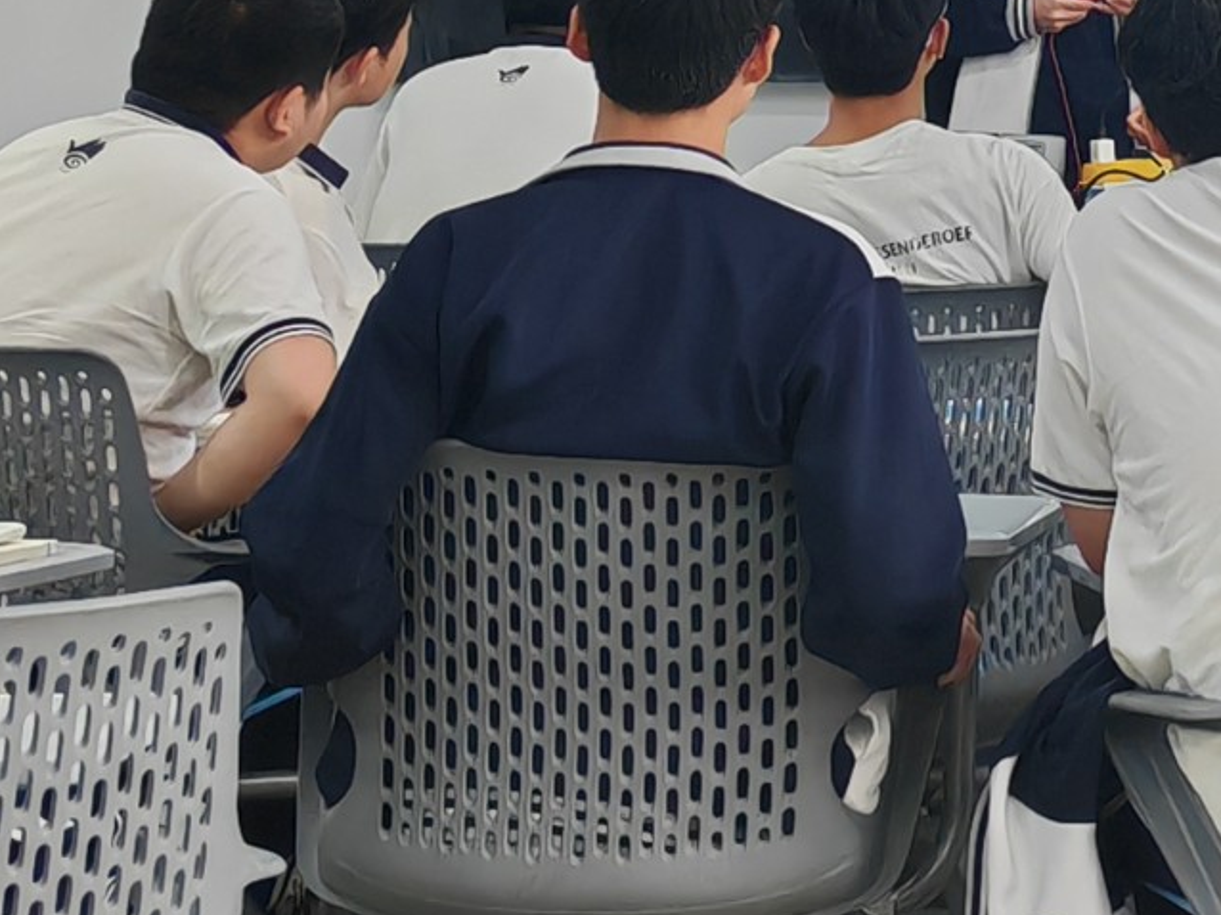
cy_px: -193
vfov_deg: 10.9
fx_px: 4690
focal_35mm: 133
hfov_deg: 14.5
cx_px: 1313
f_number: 1.9
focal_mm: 5.52
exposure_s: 1/100
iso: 250
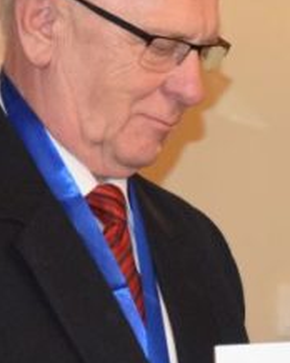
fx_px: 3728
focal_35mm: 347
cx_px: 503
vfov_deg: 5.6
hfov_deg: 4.4
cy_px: 300
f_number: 5.3
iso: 3200
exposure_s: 1/60
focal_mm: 70
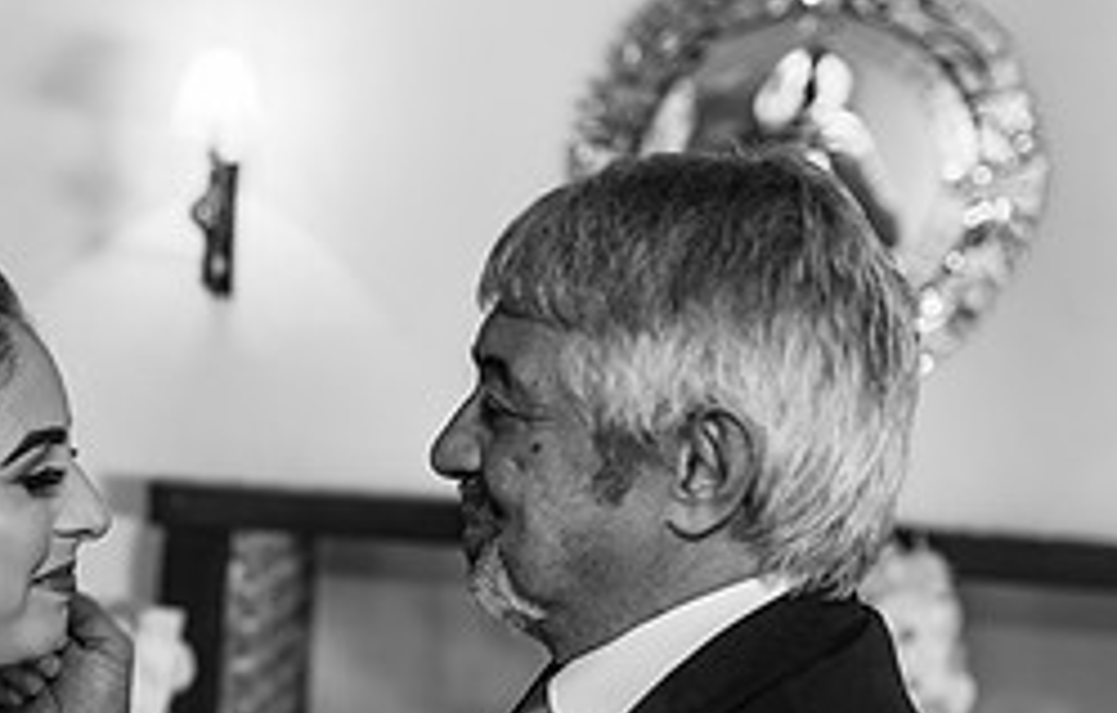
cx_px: -26
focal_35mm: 90
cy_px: 634
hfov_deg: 22.0
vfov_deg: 14.6
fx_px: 2757
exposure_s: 1/100
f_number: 2.5
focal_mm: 35
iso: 125
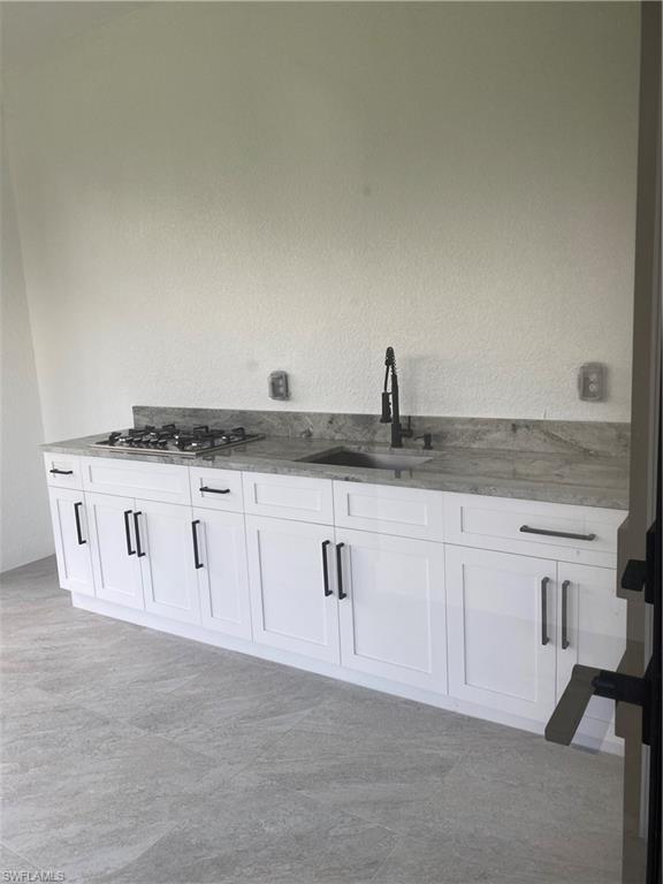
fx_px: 664
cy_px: 442
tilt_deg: -9.9
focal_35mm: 26
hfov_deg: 53.1
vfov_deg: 67.3
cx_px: 332
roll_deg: +2.5
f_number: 1.8
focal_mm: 4.25
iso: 32
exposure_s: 1/165
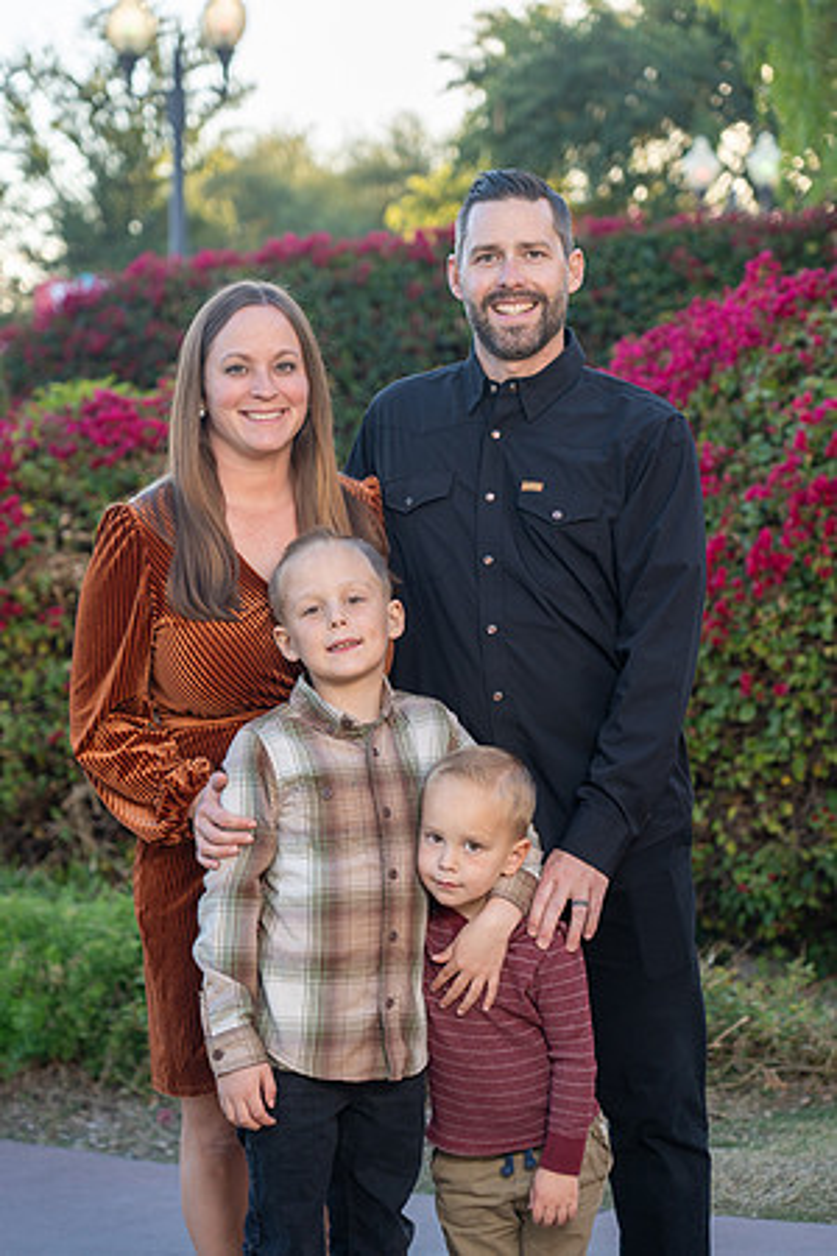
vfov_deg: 26.3
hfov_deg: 17.7
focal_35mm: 77
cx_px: 418
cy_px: 628
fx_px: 2685
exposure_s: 1/200
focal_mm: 77
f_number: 4
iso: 160
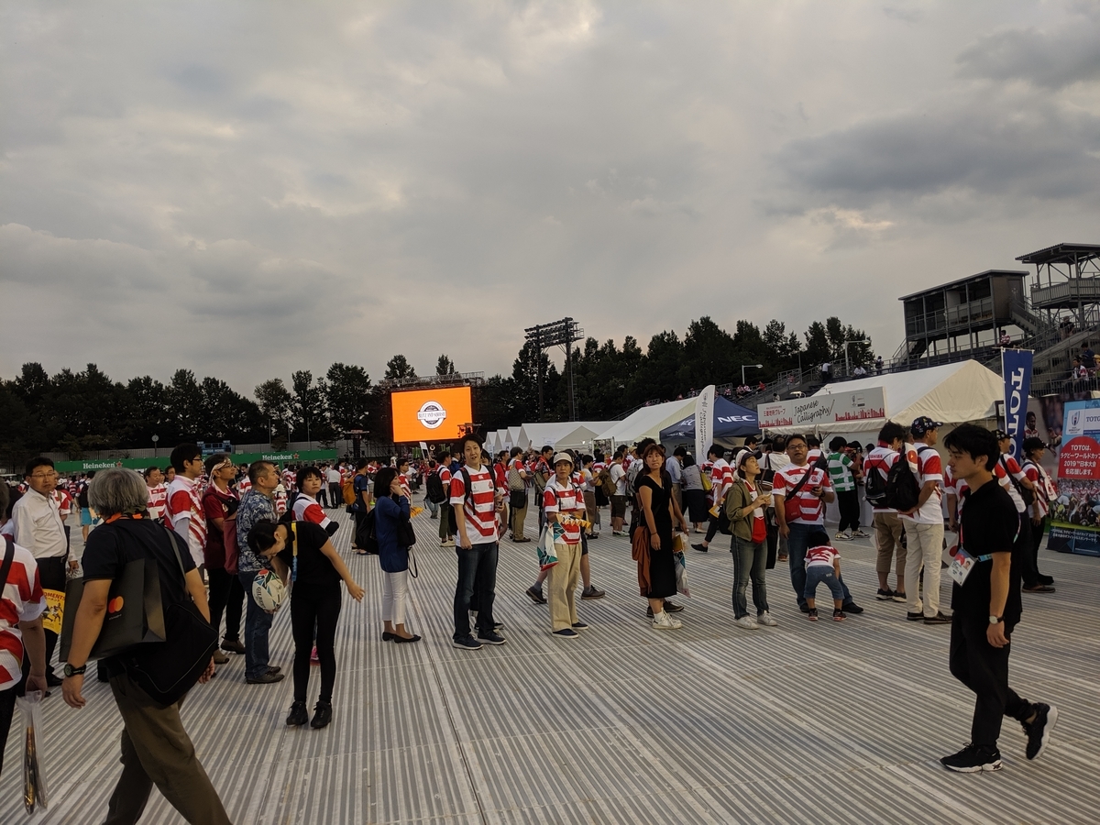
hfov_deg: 65.3
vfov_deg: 51.4
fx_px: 858
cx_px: 550
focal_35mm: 27
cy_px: 412
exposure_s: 1/356
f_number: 1.8
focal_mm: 4.44
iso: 54
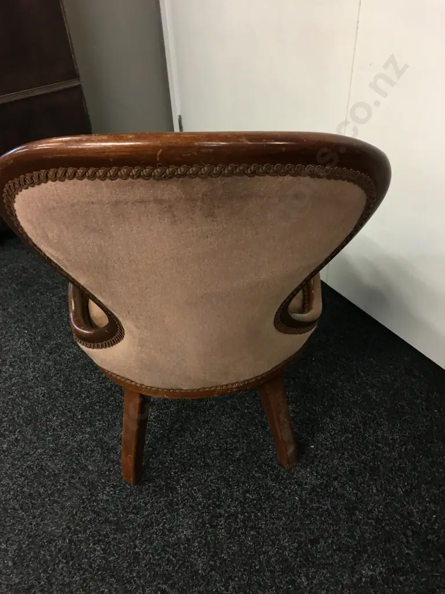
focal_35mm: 29
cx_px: 222
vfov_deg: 61.7
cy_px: 297
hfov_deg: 48.2
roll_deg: +2.4
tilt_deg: -40.2
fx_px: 497
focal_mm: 4.15
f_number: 2.2
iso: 80
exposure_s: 1/17
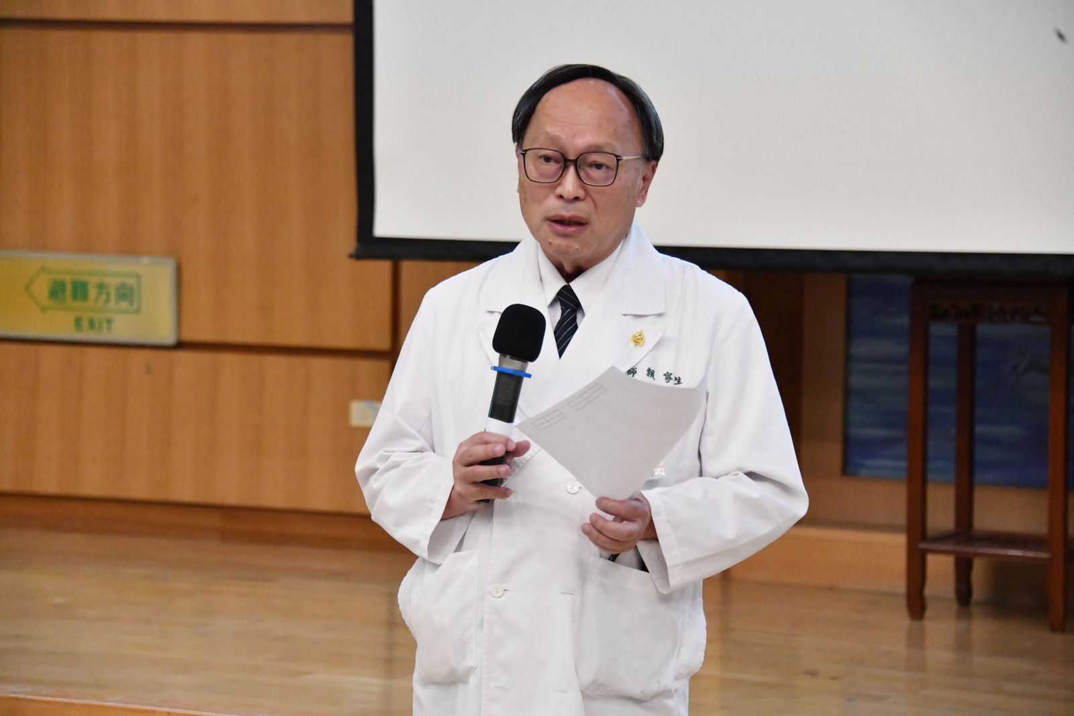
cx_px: 537
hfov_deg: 16.8
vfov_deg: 11.2
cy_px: 358
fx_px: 3640
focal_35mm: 122
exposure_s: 1/160
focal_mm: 122
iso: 12800
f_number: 5.6
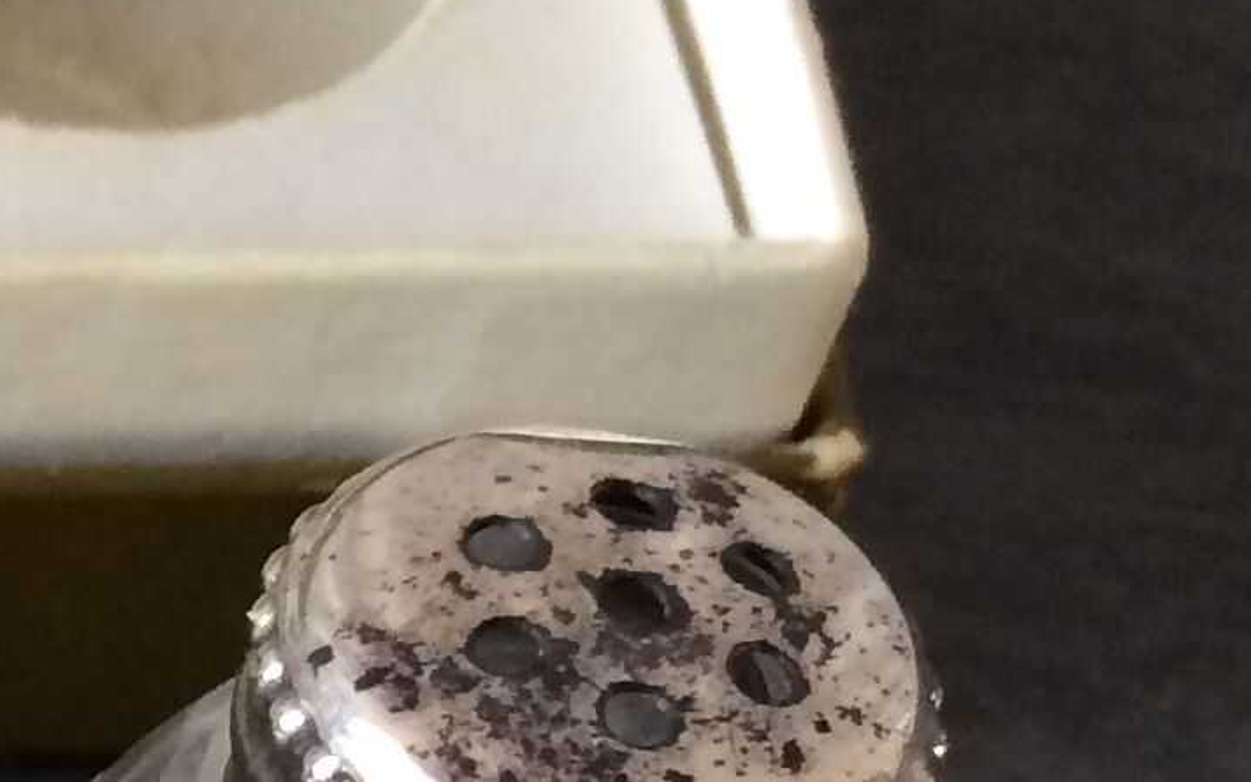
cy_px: 1204
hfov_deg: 12.8
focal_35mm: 141
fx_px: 4807
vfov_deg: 9.0
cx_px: -1302
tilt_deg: -55.6
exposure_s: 1/33
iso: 64
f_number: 2.2
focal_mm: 4.15
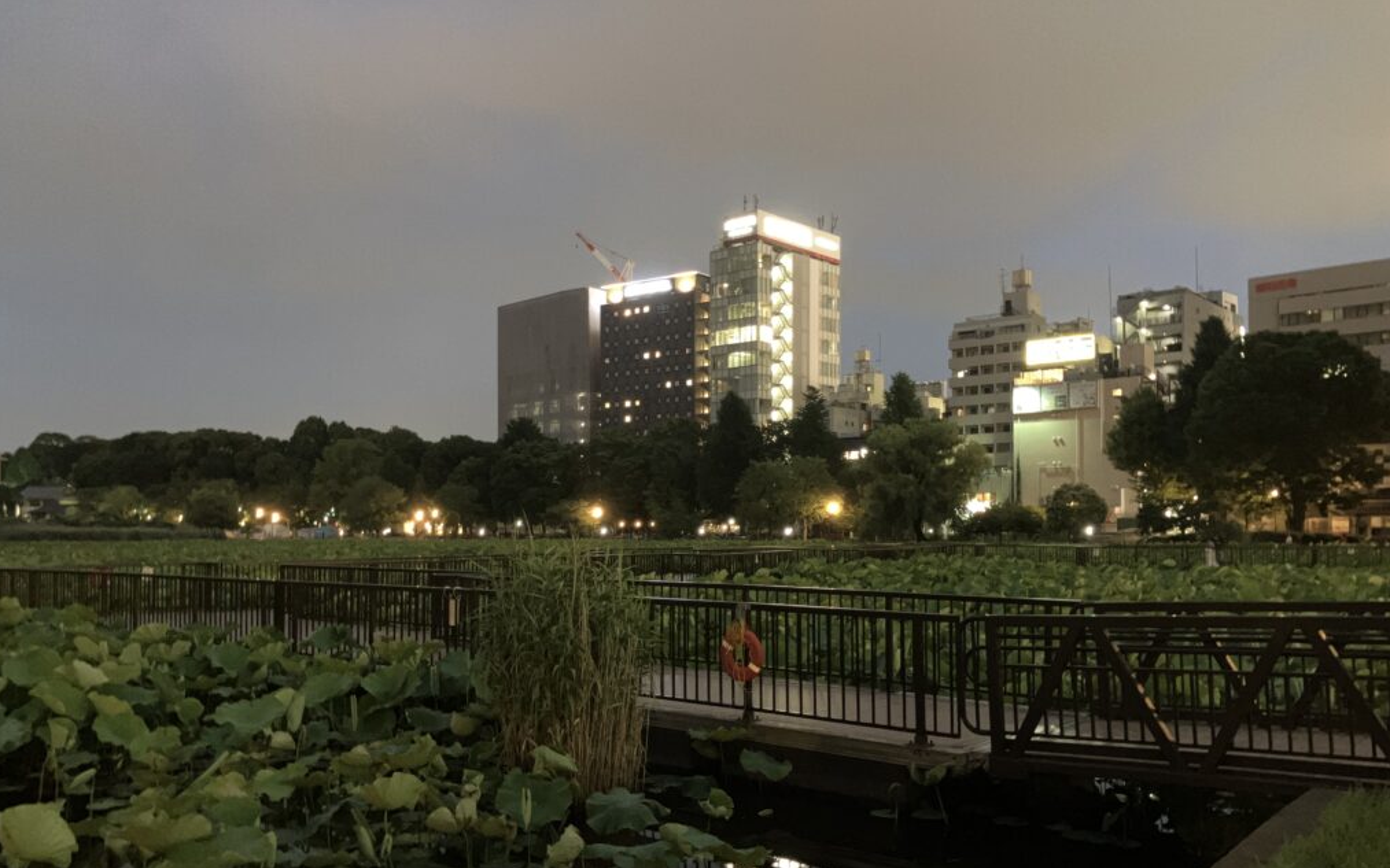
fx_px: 1136
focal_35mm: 30
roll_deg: +0.7
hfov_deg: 62.9
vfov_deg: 41.6
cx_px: 689
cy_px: 522
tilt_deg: +1.3
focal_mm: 3.99
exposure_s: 1/4
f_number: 1.8
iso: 500
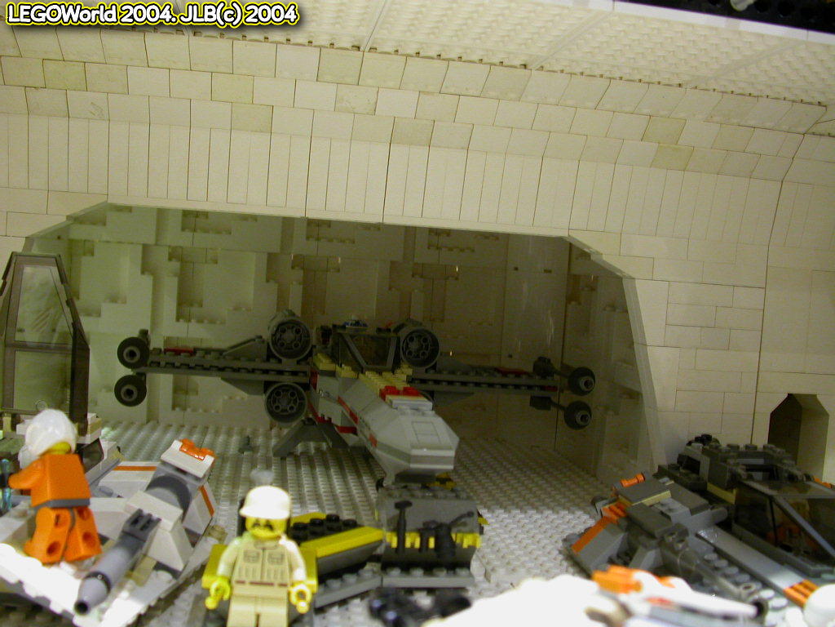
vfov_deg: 37.7
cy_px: 314
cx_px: 418
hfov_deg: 49.0
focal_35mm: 38
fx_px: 917
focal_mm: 7.85
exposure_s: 1/4.7
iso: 100
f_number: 2.6
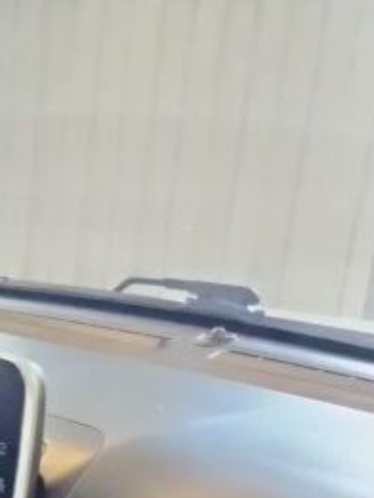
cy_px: 893
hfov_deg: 14.7
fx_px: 1353
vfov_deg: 17.2
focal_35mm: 94
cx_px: -170
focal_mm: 5.25
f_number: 1.75
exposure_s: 1/25
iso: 1938
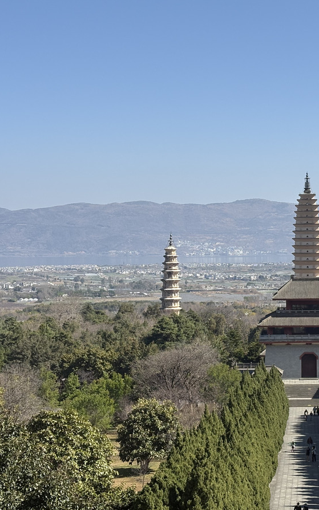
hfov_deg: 17.3
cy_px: 254
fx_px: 1029
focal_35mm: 74
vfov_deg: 27.8
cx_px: 308
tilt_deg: -0.5
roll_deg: +0.7
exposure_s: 1/2747
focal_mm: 5.96
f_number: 1.6
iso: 32
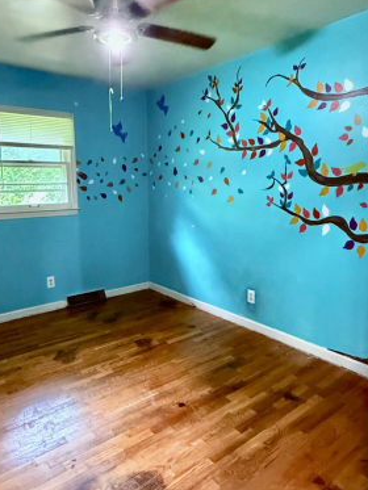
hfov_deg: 54.8
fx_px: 354
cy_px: 236
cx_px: 163
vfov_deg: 69.3
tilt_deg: -6.9
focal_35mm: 25
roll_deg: +0.7
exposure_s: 1/60
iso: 1250
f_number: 2.2
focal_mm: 2.22
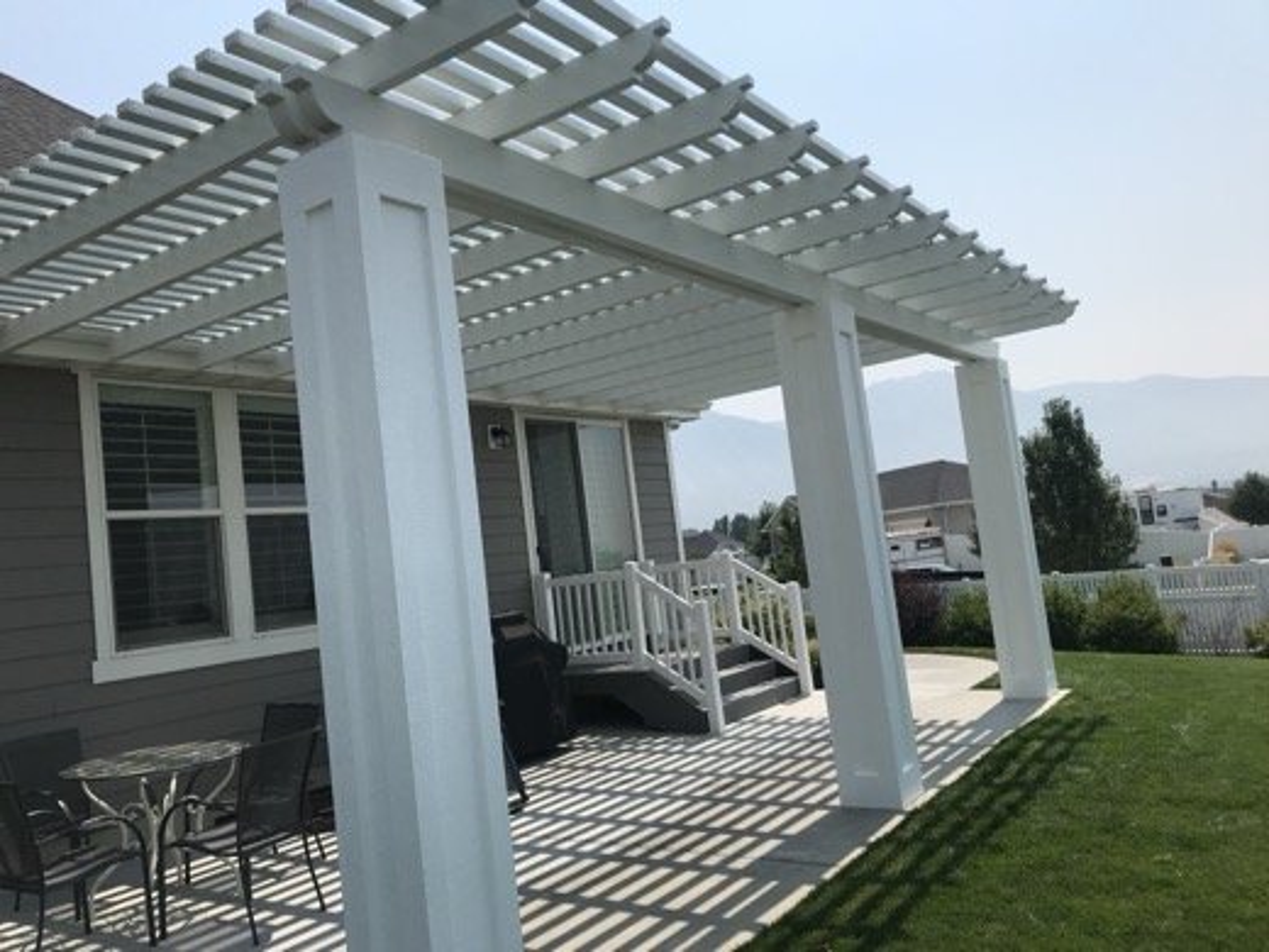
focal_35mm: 28
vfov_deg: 49.7
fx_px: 1026
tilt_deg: +9.7
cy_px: 476
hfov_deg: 63.4
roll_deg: +2.1
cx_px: 634
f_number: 1.8
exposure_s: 1/3690
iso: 20
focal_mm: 3.99
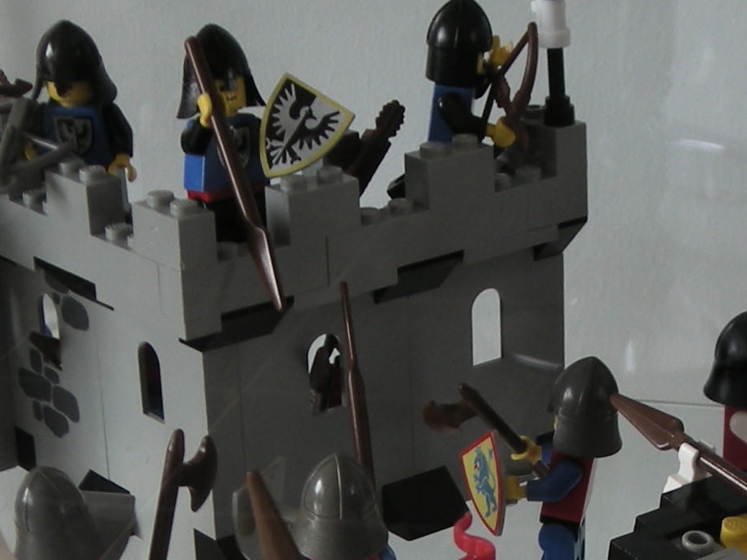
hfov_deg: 17.1
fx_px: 2481
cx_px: 513
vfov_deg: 12.7
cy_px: 594
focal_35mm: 115
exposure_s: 1/38.2
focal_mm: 5.7
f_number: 2.8
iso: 50
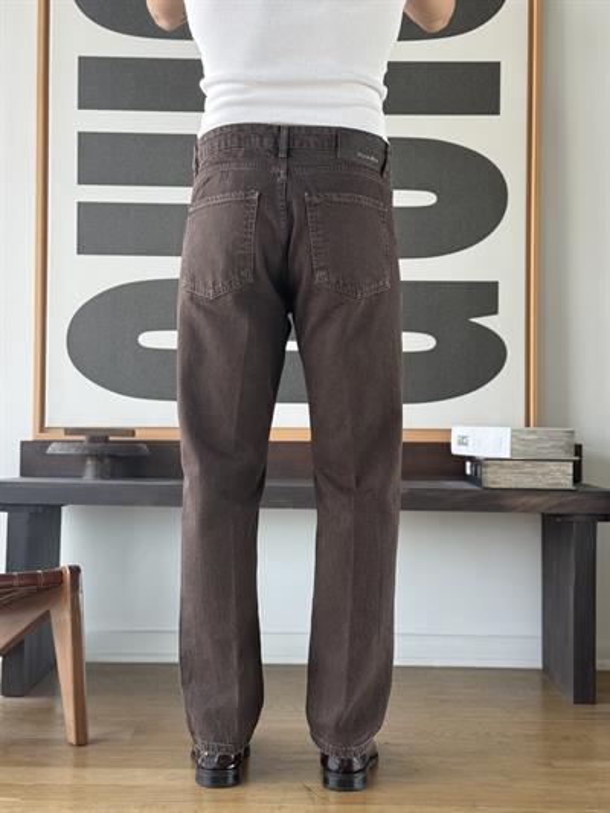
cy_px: 406
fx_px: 1127
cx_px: 305
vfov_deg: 39.6
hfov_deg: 30.3
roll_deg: -0.8
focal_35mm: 48
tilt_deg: +1.2
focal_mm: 6.76
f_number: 1.78
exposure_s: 1/133
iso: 64
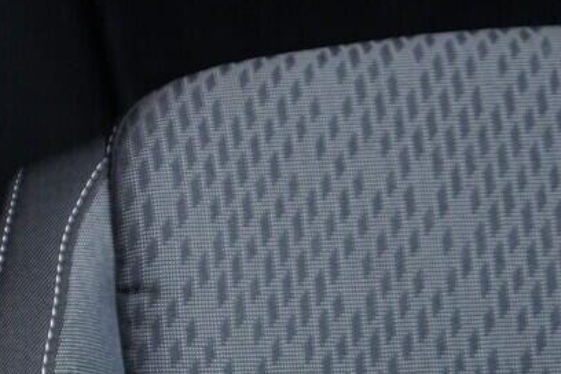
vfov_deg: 10.8
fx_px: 1979
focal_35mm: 127
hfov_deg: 14.9
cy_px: 226
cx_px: -296
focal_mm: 24
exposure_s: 1/40
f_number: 2.8
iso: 400
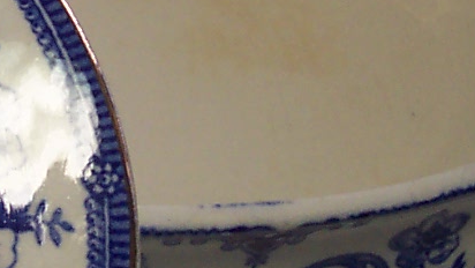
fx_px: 2041
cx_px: 77
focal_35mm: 162
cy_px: 70
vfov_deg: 7.5
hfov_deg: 13.2
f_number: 2.8
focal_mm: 5.6
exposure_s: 1/60
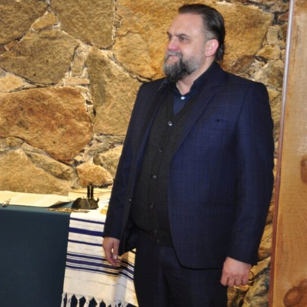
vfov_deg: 19.7
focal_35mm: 88
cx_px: 24
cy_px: 151
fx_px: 883
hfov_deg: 19.3
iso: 640
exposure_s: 1/60
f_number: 5.6
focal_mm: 36
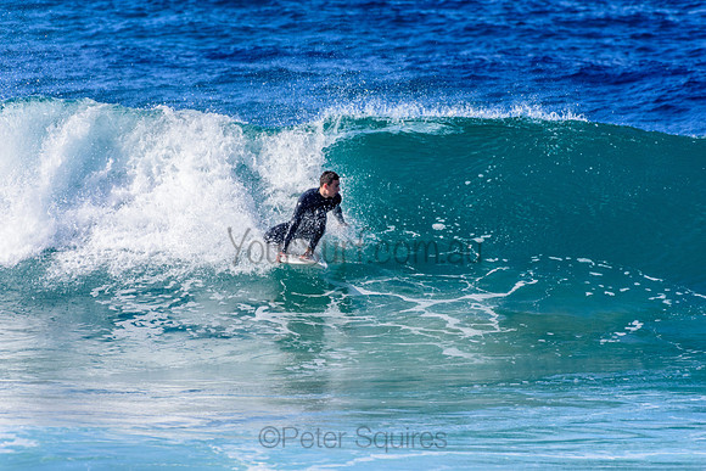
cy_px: 236
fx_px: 14711
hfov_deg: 2.7
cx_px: 353
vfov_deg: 1.8
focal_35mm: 750
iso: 360
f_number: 5.6
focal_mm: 500
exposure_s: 1/2000
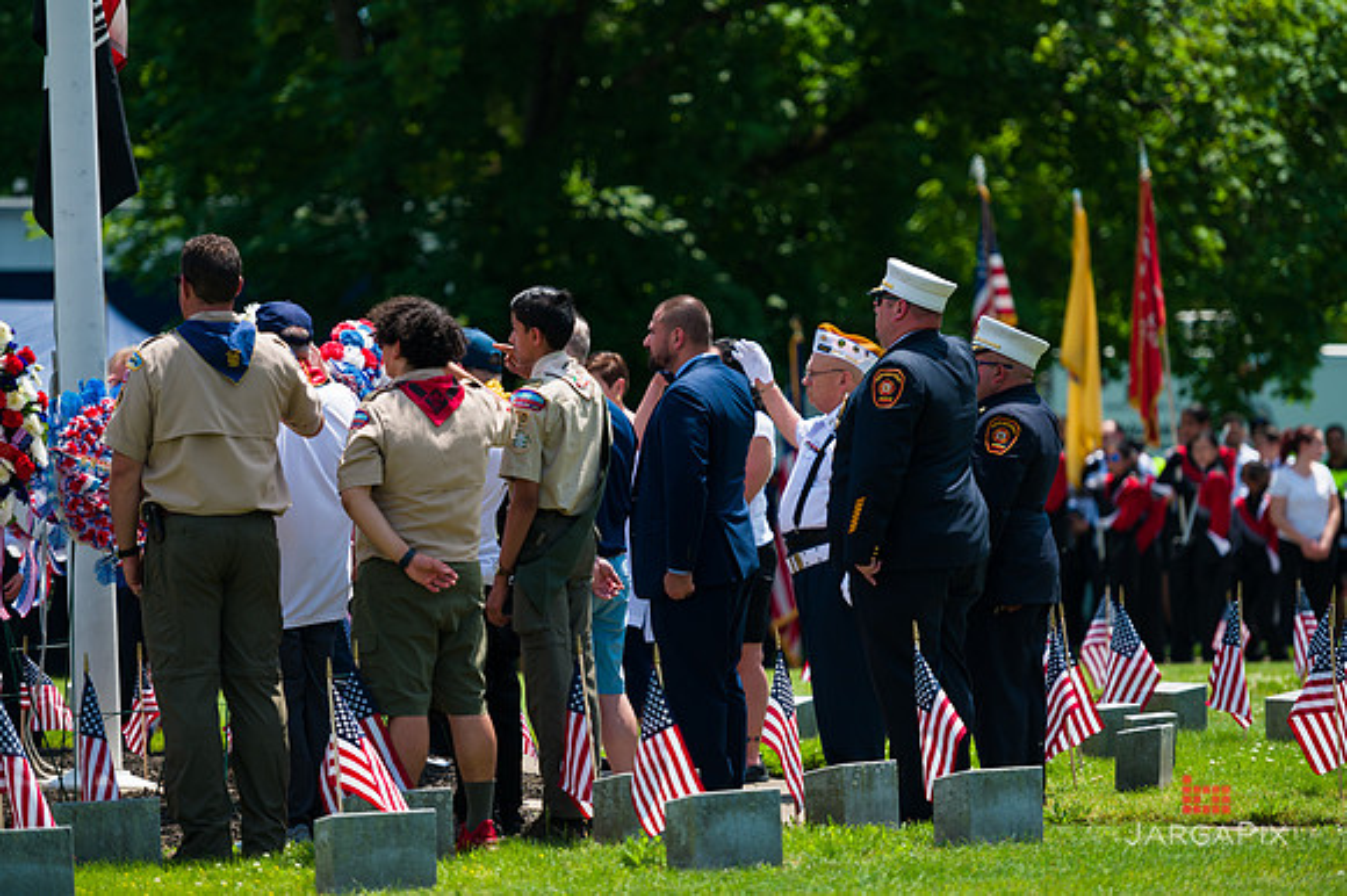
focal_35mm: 180
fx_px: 6731
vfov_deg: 7.6
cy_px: 448
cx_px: 674
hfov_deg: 11.4
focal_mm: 180
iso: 200
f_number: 3.2
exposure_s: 1/2500
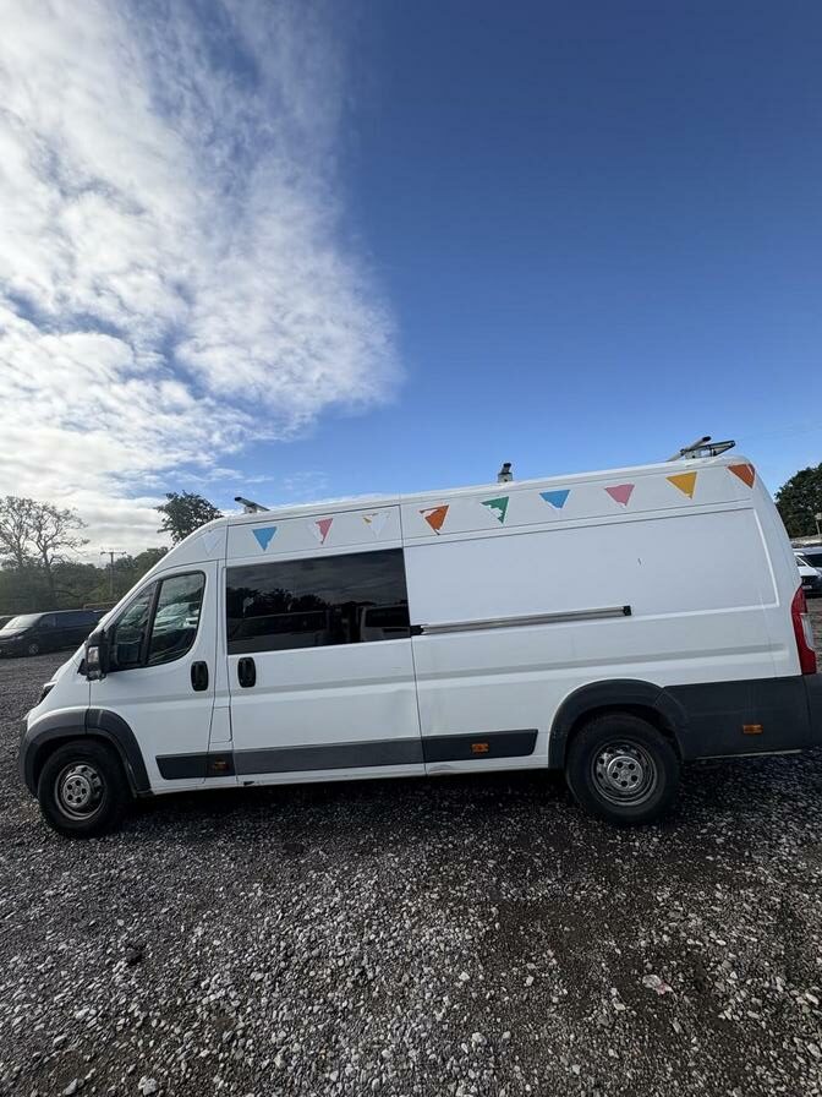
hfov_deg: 85.7
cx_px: 411
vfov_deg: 102.1
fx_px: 443
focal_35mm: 14
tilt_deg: +14.5
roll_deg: +6.4
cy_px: 548
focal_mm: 2.22
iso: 50
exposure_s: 1/1709
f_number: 2.2
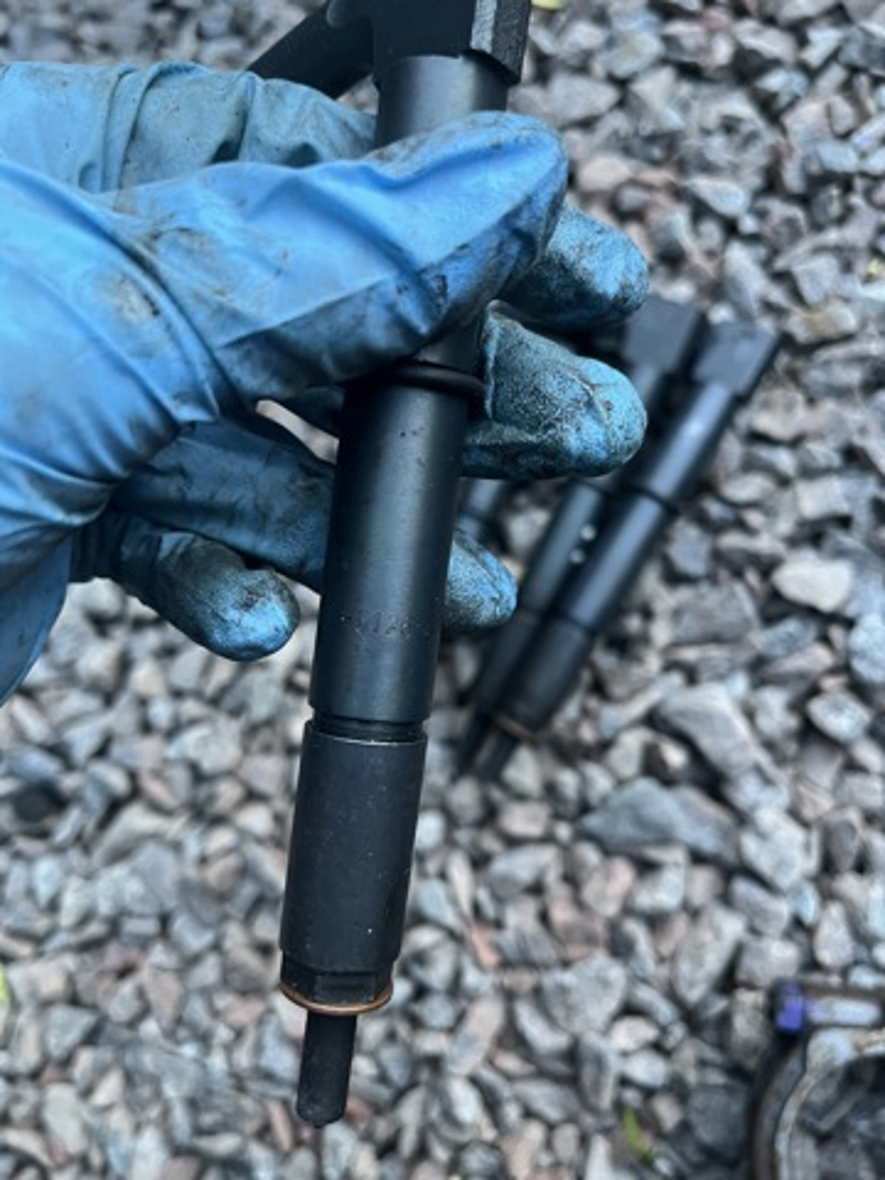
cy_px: 590
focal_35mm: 26
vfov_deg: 67.3
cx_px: 442
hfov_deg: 53.1
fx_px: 886
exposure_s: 1/33
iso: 400
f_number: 1.6
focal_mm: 5.1
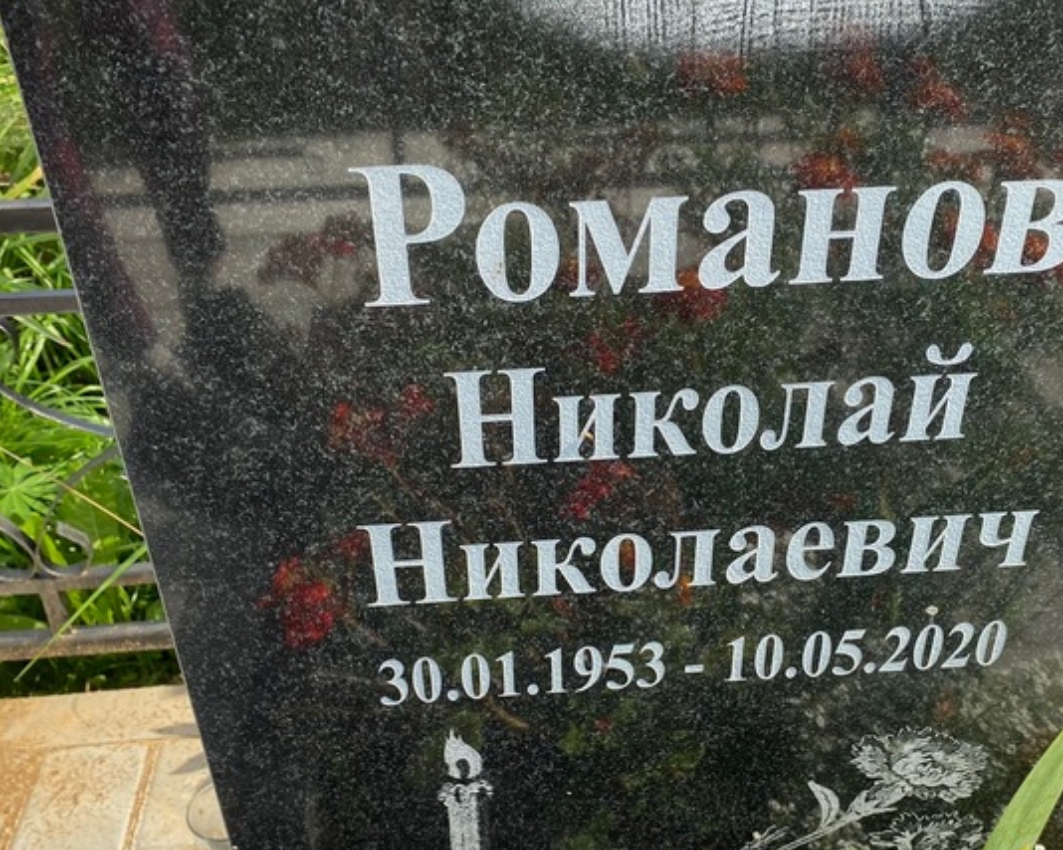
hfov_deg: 47.9
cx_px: 561
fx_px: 1195
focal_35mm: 38
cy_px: 535
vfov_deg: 38.9
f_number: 1.8
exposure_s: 1/833
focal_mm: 4.25
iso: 32
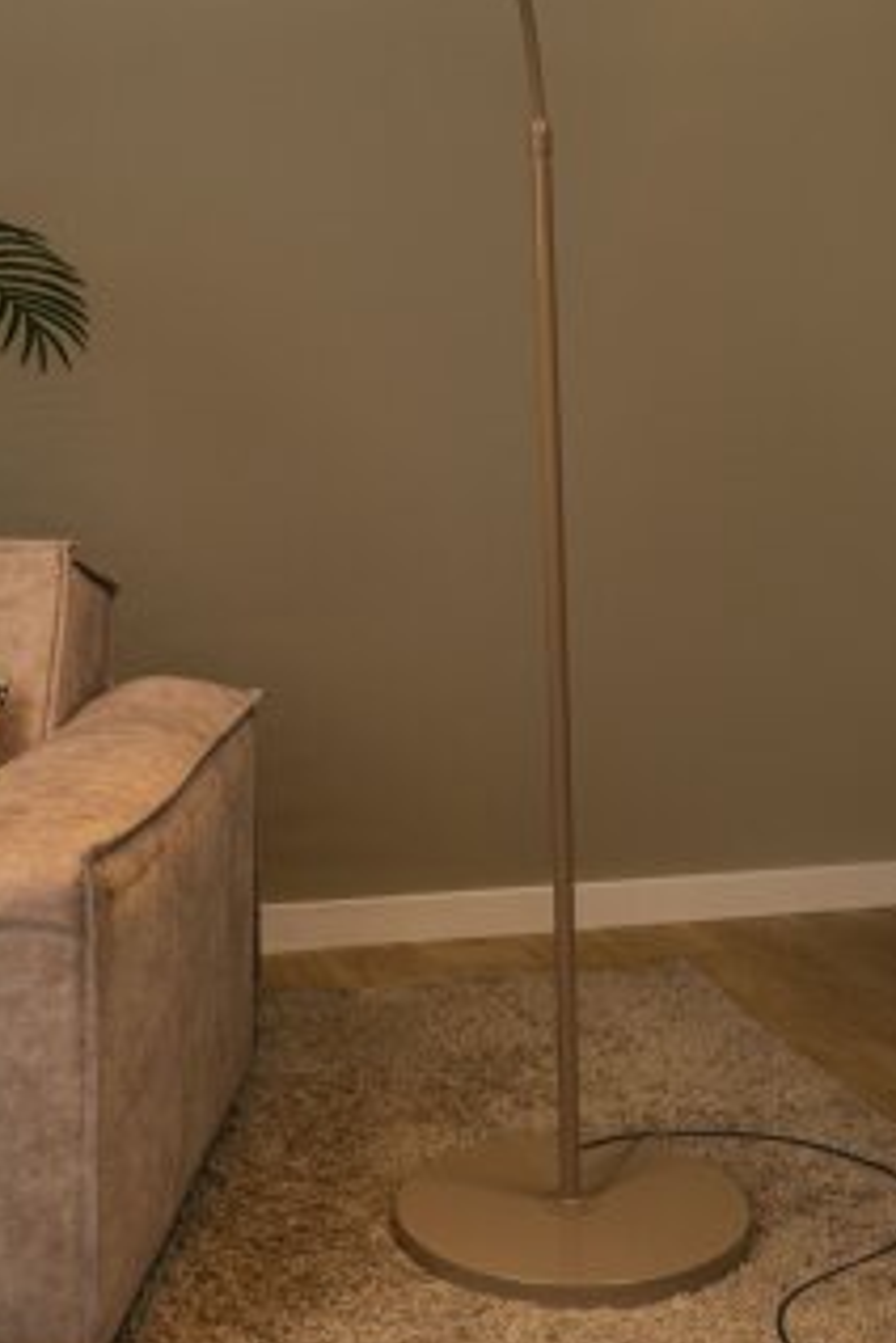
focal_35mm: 66
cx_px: 216
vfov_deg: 30.4
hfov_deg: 20.4
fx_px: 2464
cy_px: 498
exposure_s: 1/13
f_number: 13
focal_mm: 35
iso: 400
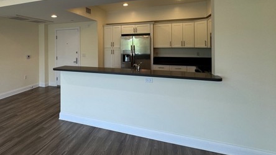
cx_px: 94
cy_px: 45
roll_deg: +1.0
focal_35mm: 22
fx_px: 161
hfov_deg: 78.8
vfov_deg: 50.1
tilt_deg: -1.6
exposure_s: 1/120
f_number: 2.2
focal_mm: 2.22
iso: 80
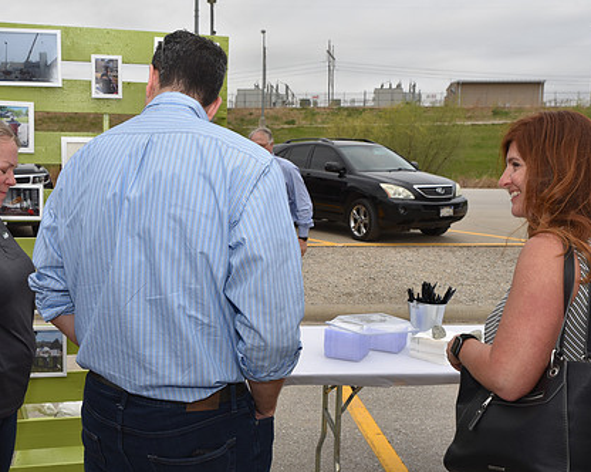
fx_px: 664
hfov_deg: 47.7
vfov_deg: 39.1
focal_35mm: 38
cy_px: 262
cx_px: 240
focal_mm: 29
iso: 100
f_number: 9
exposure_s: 1/200
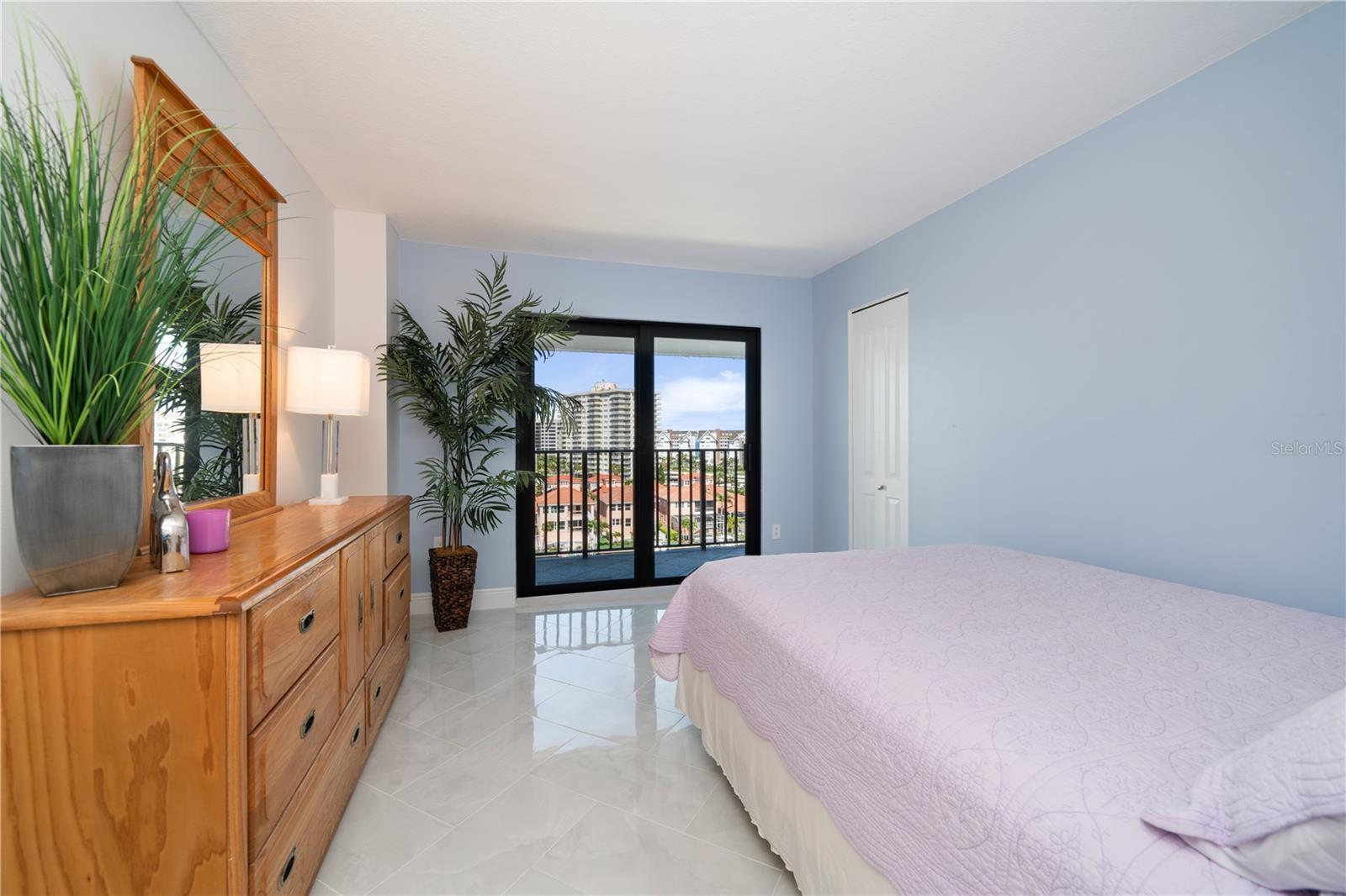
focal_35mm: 14
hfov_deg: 104.3
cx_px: 673
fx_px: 523
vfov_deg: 81.2
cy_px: 448
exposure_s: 1/10
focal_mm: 14
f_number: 6.3
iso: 100
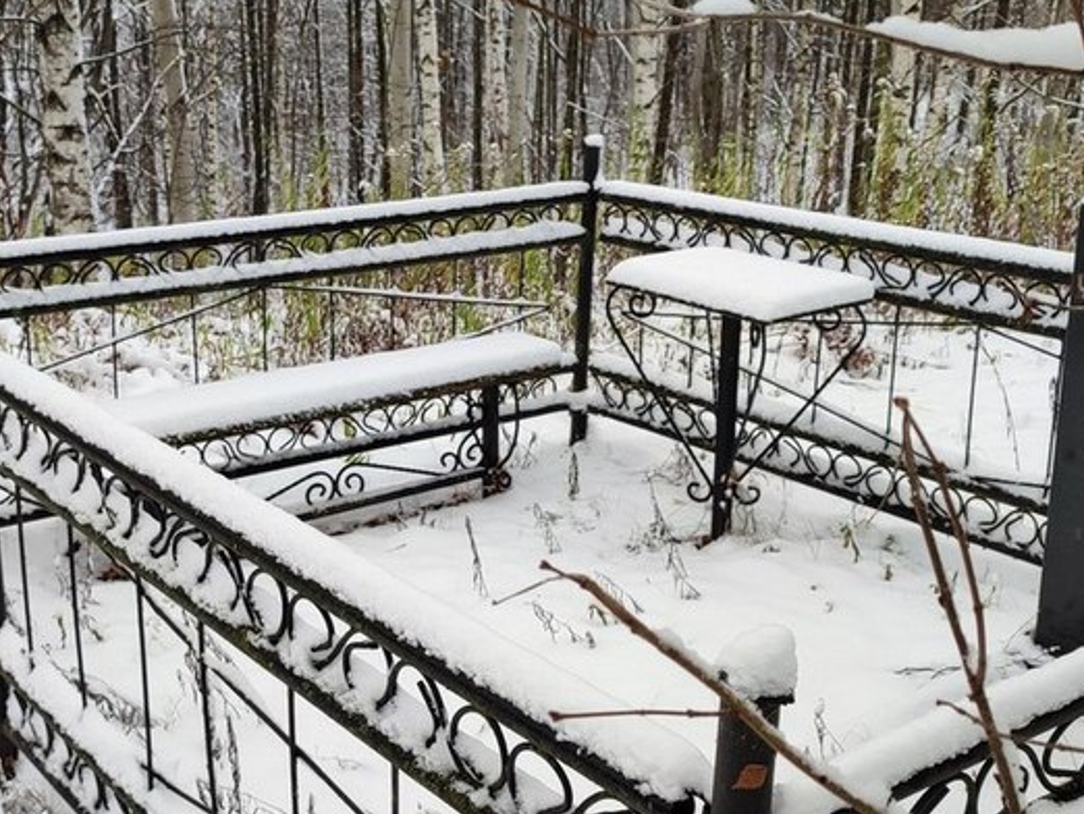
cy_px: 415
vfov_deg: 29.7
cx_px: 415
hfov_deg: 38.7
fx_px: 1535
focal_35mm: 49
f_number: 1.9
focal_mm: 6.04
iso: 50
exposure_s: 1/140
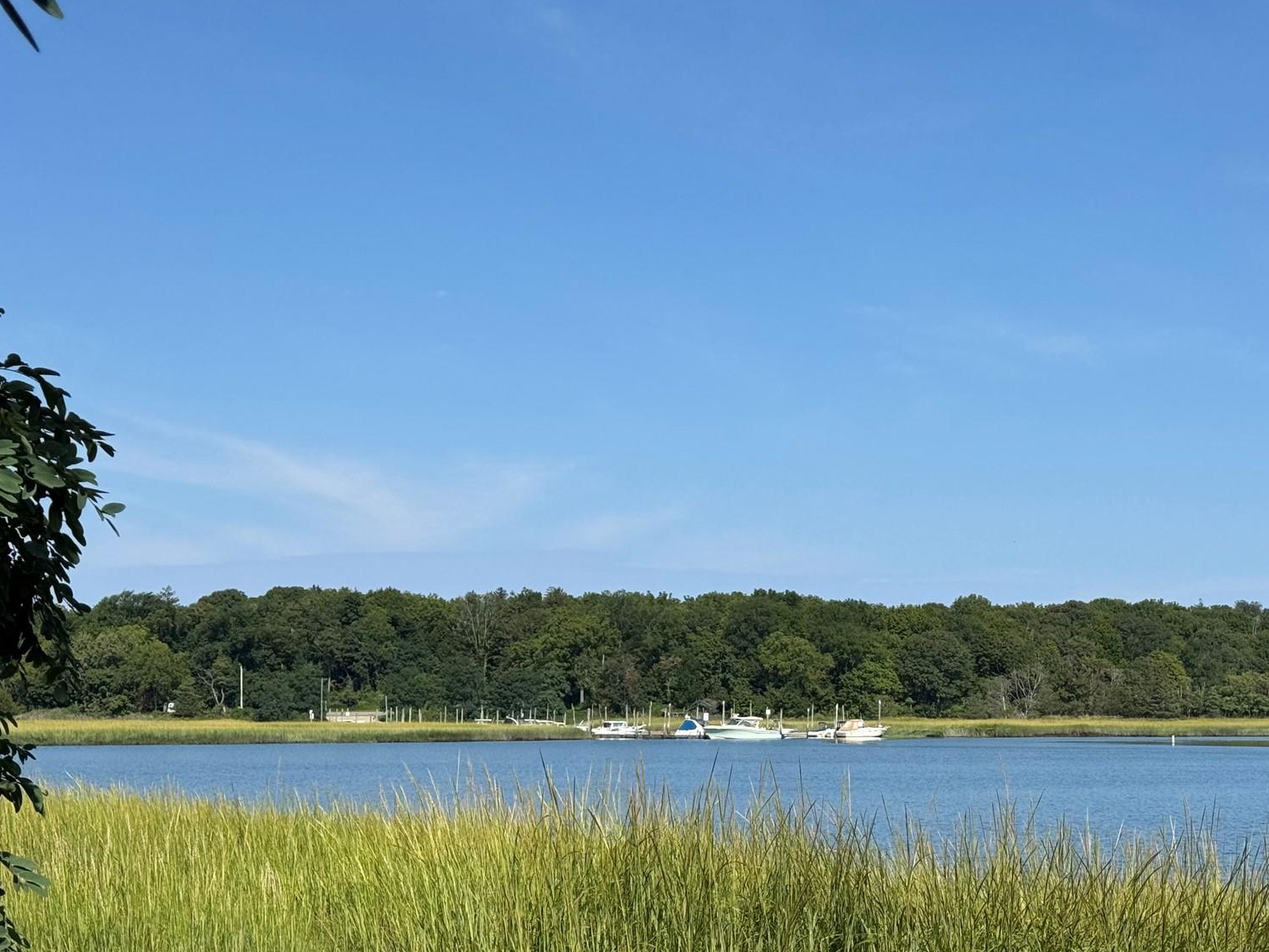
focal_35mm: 66
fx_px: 2420
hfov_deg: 29.2
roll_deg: -0.2
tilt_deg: +0.7
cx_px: 864
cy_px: 643
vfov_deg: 22.2
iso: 64
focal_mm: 6.76
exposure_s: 1/6410
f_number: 1.78
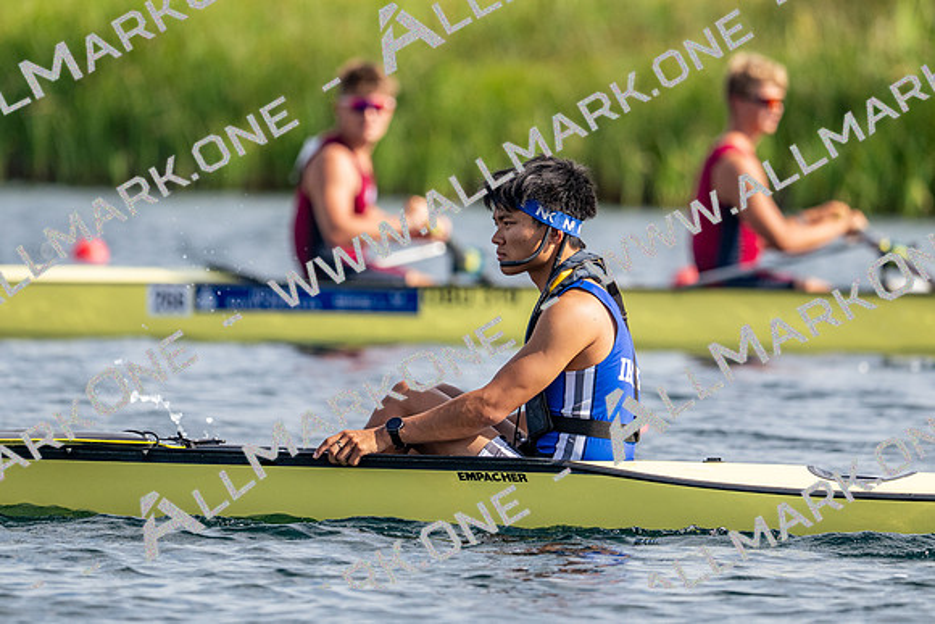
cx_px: 468
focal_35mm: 600
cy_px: 312
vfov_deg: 2.3
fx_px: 15594
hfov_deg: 3.4
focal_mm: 400
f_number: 4.5
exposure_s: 1/3200
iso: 500
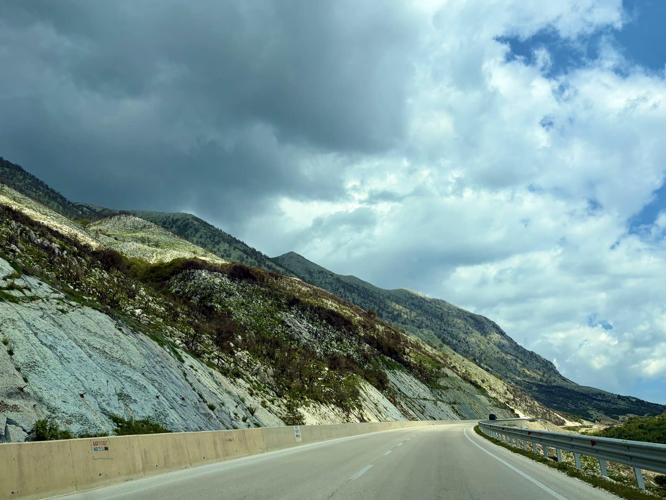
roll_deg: -2.7
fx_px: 500
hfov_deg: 67.3
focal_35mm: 26
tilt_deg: +21.4
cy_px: 250
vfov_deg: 53.1
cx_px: 333
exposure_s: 1/6993
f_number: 1.6
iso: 64
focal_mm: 5.96
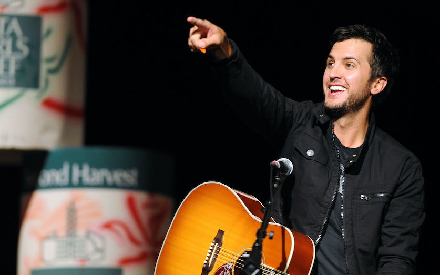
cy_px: 140
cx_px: 220
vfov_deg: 4.3
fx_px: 3681
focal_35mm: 307
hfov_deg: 6.8
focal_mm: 300
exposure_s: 1/200
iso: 2000
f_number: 3.2
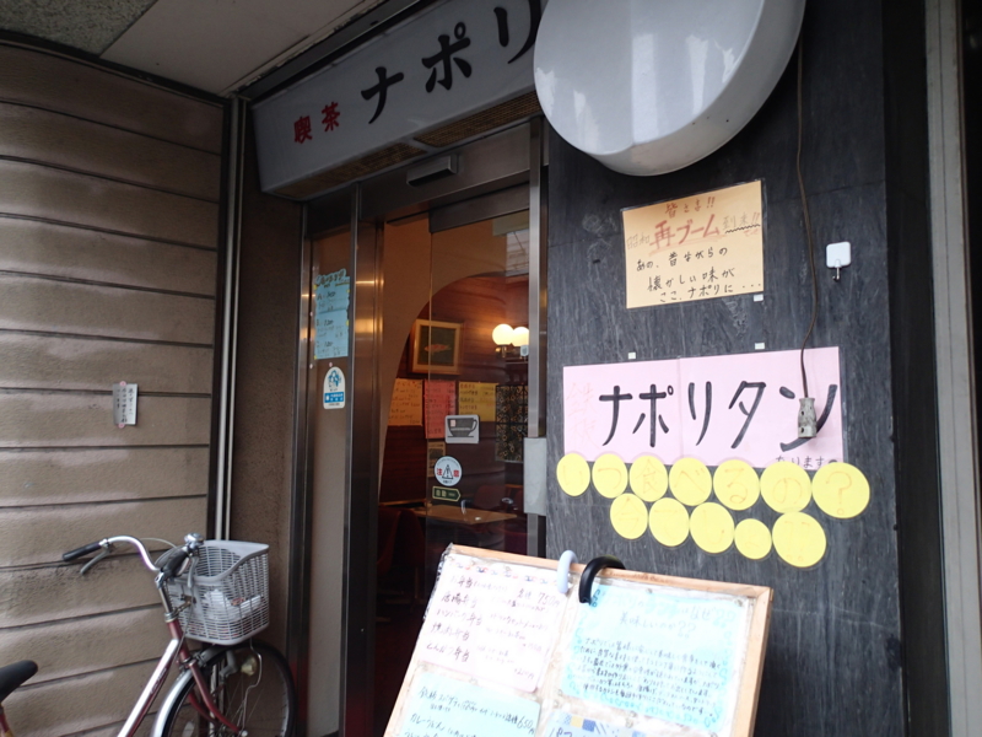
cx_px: 491
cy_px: 368
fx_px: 709
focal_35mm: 25
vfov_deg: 54.9
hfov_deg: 69.4
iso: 125
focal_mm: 4.5
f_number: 2
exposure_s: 1/60
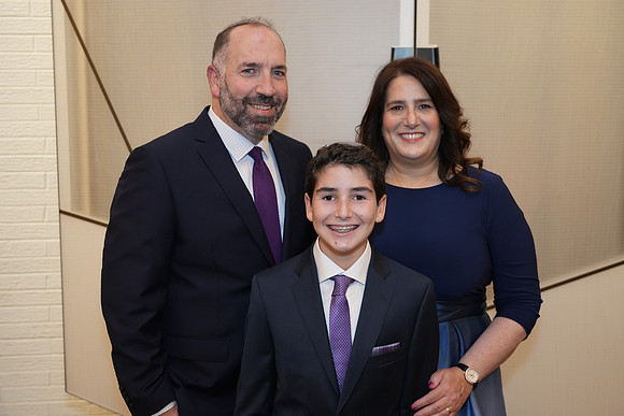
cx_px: 312
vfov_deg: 31.2
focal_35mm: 43
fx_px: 745
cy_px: 208
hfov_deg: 45.4
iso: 640
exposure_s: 1/80
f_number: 4
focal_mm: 43
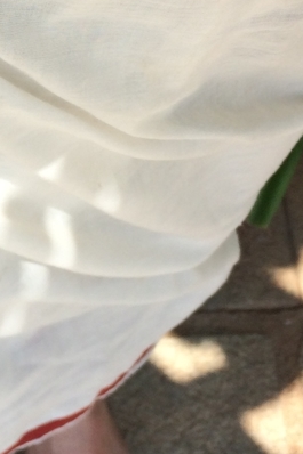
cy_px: 149
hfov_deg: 14.5
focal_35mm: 91
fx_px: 1150
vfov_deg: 22.3
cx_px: -62
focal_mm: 4.15
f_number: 2.2
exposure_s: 1/1368
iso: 32
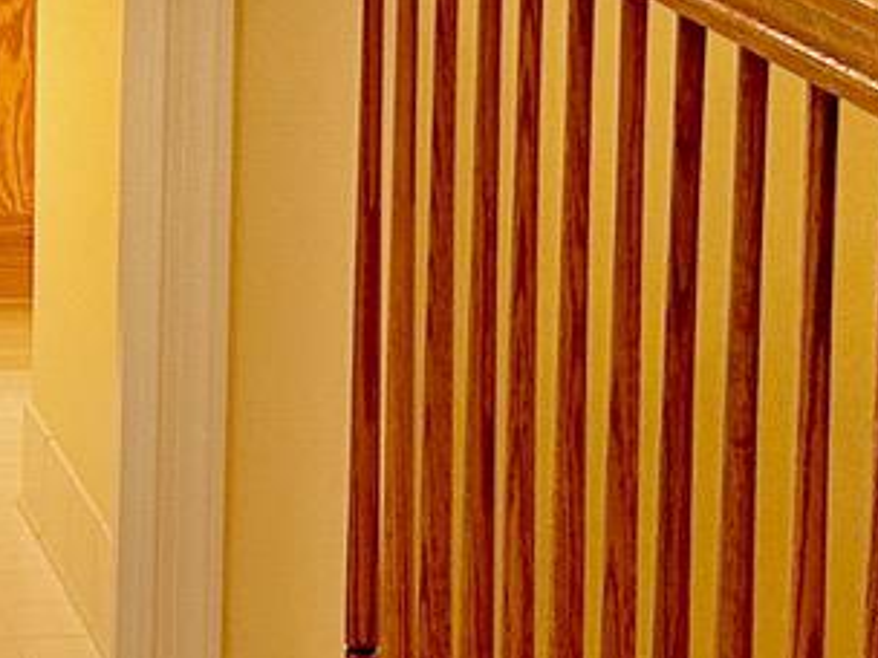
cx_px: -399
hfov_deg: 10.9
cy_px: -14
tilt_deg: -7.9
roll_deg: -0.1
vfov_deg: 8.4
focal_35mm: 175
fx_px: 4439
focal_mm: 5.7
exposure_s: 1/60
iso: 125
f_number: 1.5
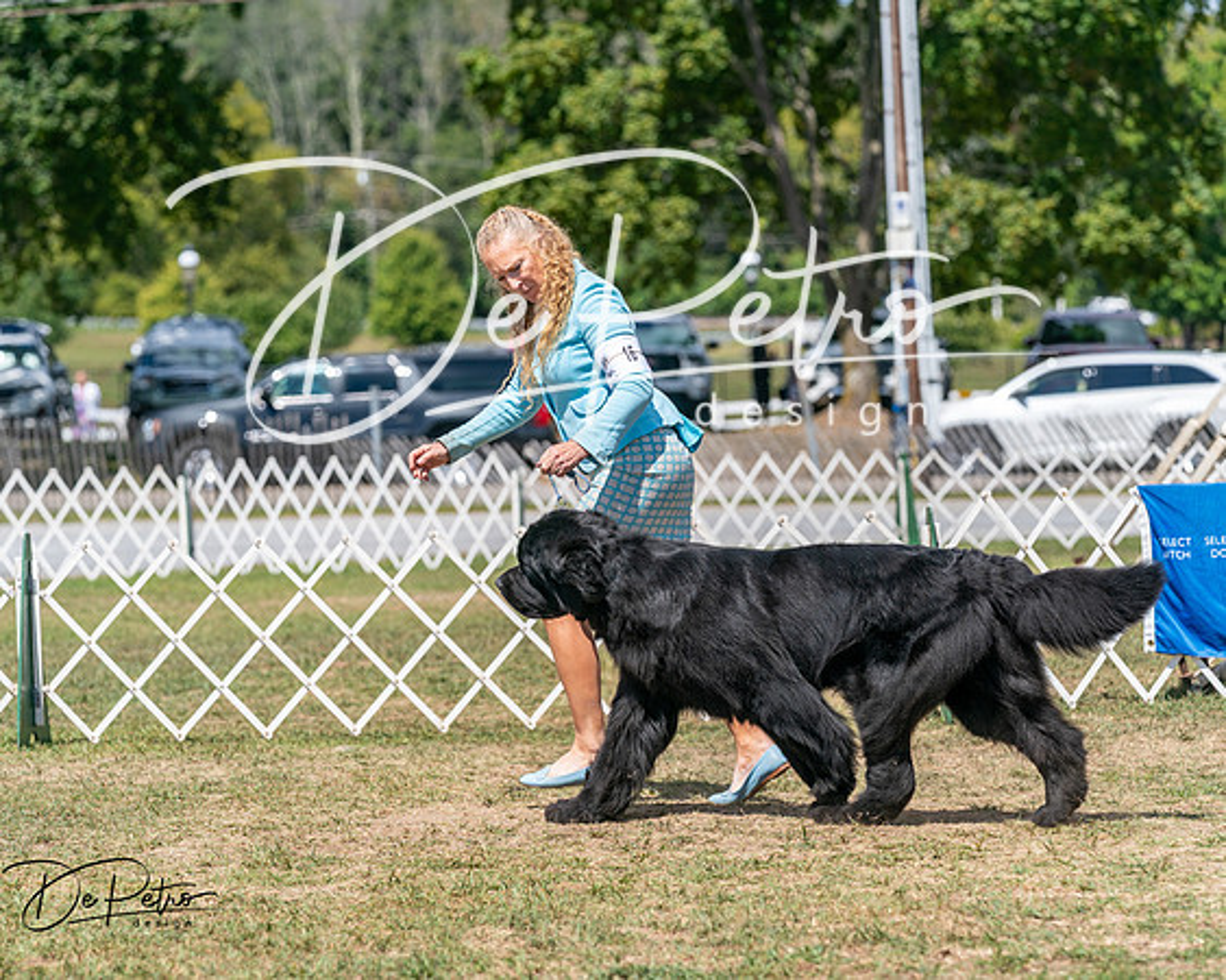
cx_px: 613
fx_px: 5556
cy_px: 490
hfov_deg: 12.6
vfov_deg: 10.1
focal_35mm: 153
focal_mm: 136
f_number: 4.5
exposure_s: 1/1600
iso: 200
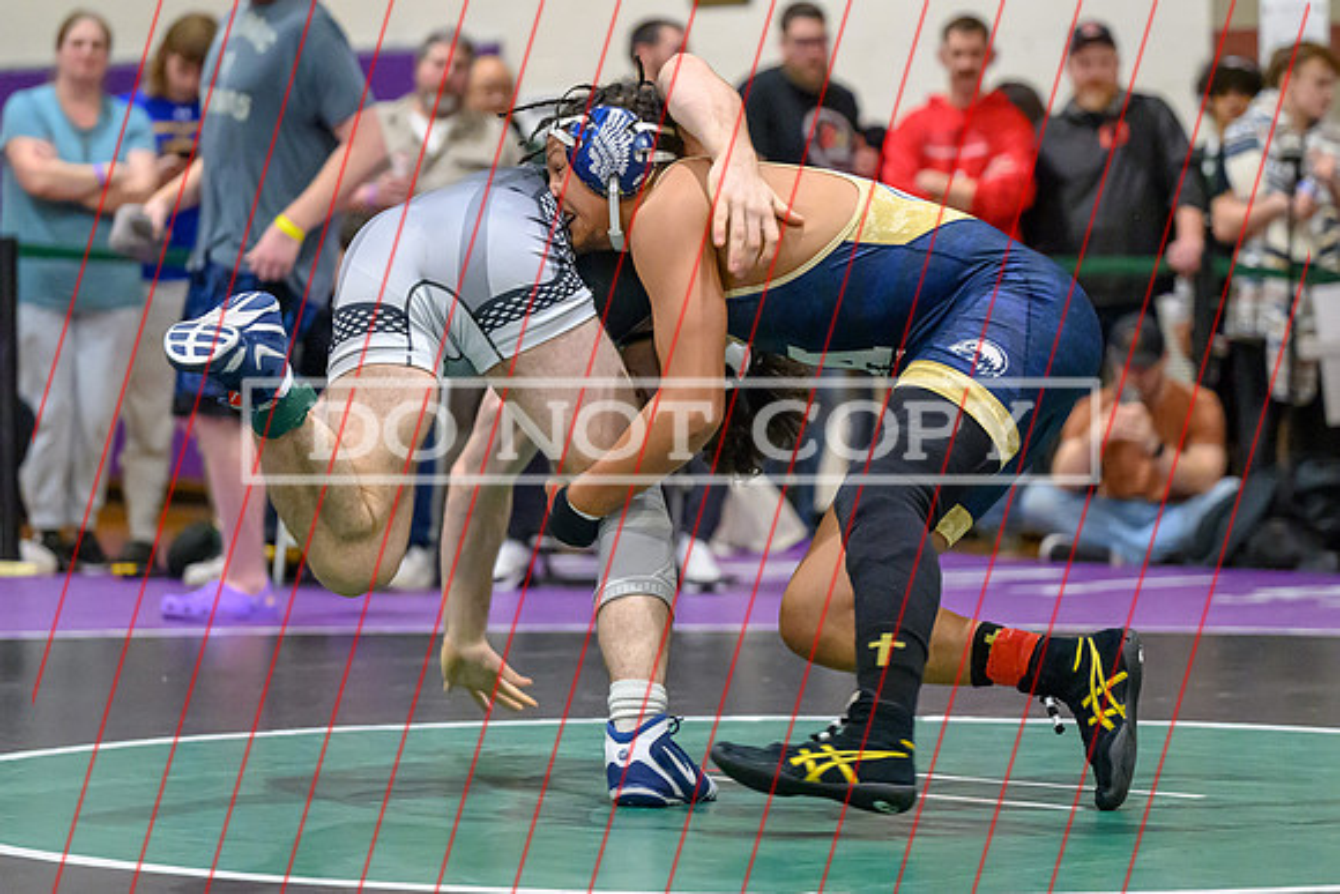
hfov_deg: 14.9
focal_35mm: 137
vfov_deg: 10.0
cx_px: 752
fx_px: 5111
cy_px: 381
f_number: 2.8
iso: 11400
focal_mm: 100
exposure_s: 1/800
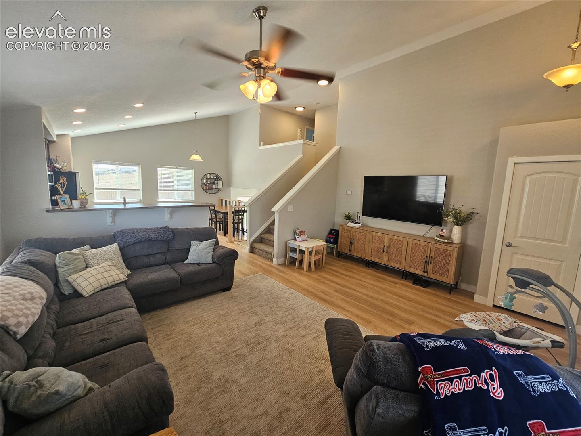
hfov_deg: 106.2
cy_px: 218
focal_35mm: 13
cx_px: 290
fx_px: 218
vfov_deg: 89.9
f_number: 2.2
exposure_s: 1/60
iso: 100
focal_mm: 2.2
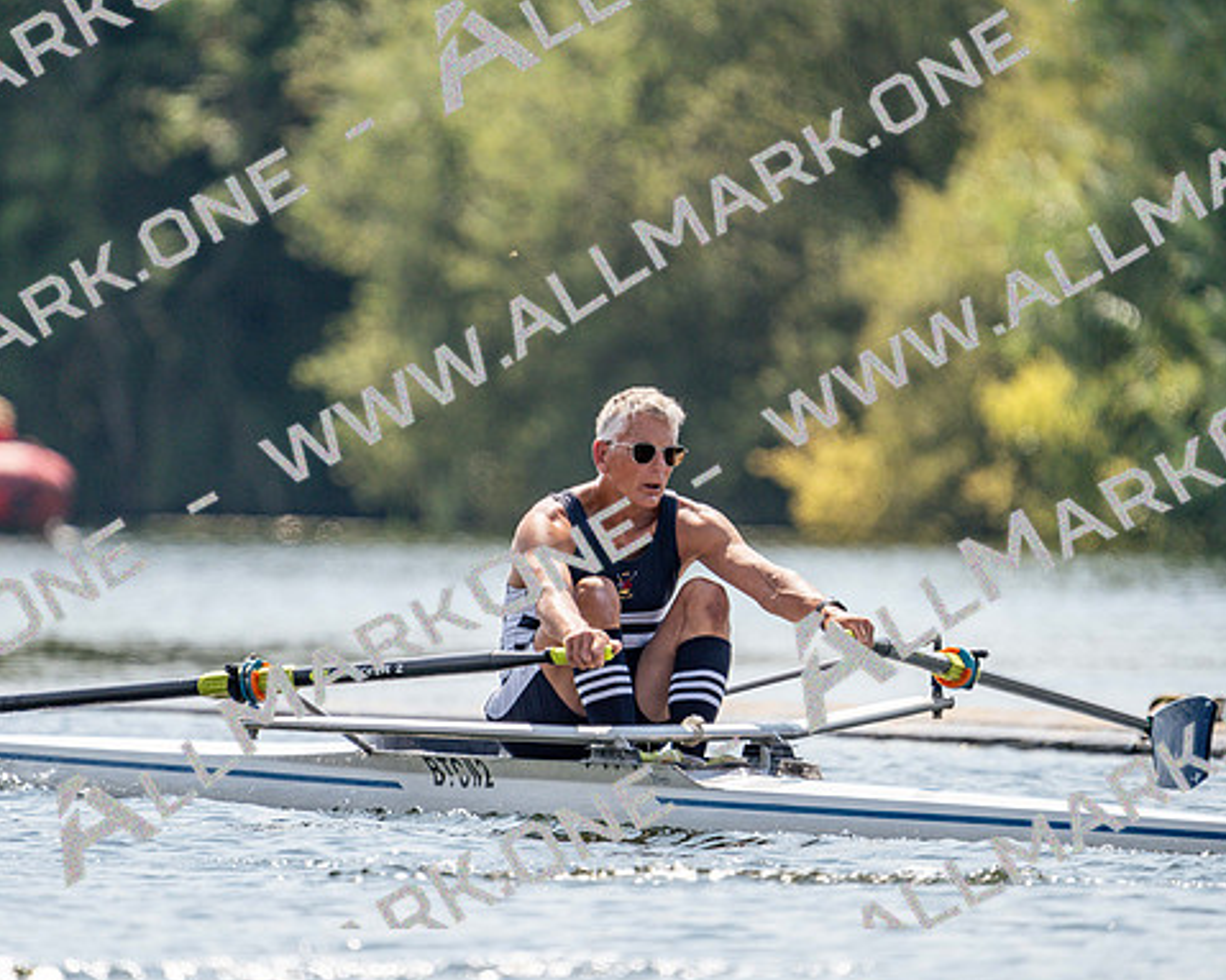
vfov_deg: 2.3
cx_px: 576
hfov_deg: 2.8
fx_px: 24741
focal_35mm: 682
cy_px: 490
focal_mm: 600
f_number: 6.3
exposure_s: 1/1600
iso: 320
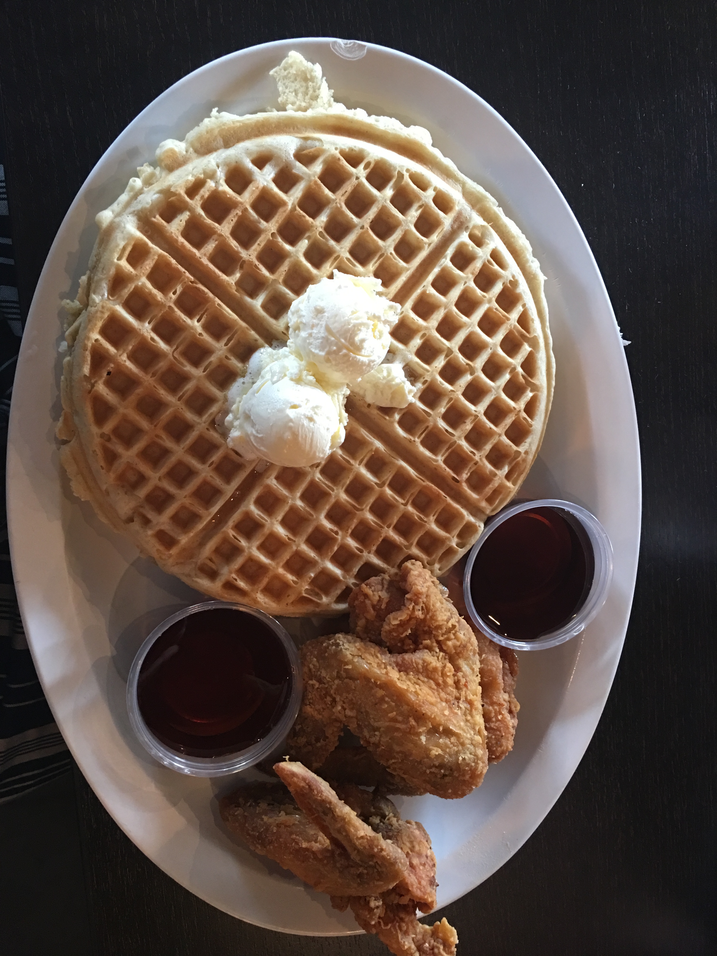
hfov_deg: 48.2
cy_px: 478
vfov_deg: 61.7
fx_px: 801
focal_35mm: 29
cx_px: 358
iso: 80
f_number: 2.2
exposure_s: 1/10
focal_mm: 4.15
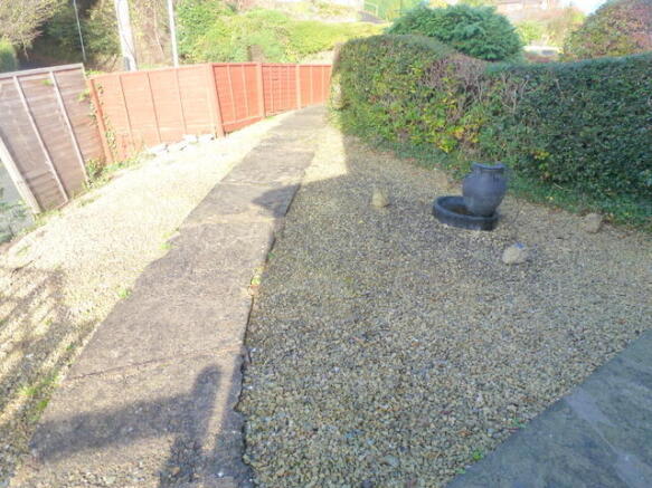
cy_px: 244
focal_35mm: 24
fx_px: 452
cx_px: 326
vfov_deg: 56.8
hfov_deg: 71.6
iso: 160
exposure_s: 1/125
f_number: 3.5
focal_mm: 4.3
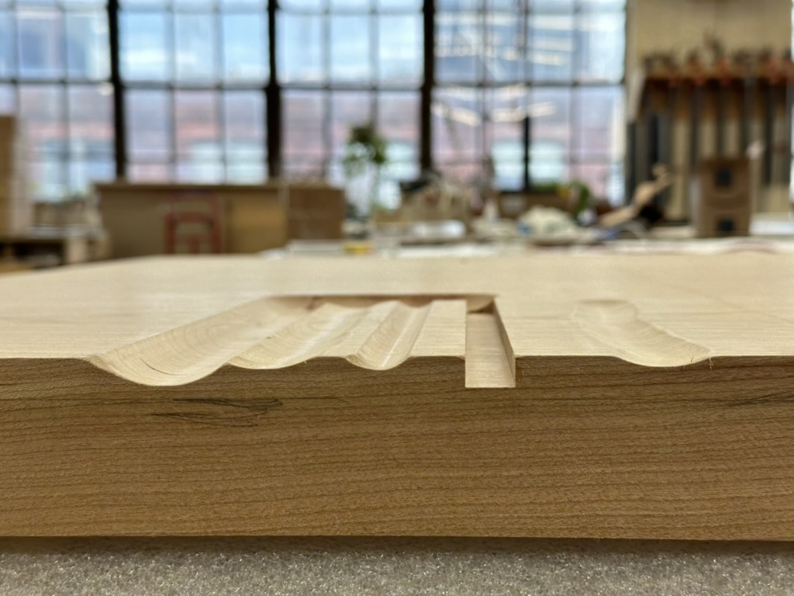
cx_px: 397
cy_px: 298
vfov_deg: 30.3
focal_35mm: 48
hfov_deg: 39.7
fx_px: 1101
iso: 64
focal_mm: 6.86
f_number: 1.78
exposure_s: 1/120
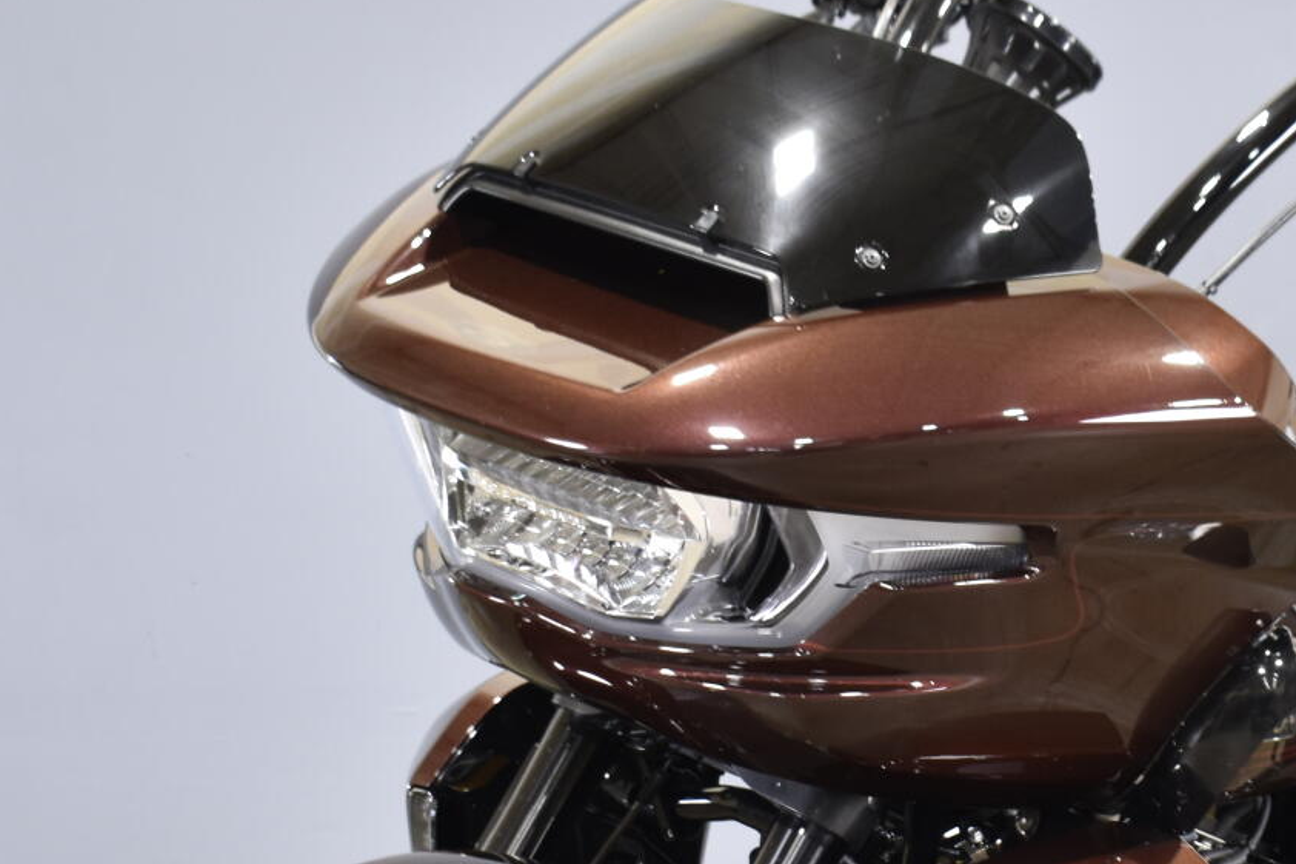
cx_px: 990
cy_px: 722
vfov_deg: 14.1
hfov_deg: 21.0
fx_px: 3462
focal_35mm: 96
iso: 400
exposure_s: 1/8
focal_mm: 27
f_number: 4
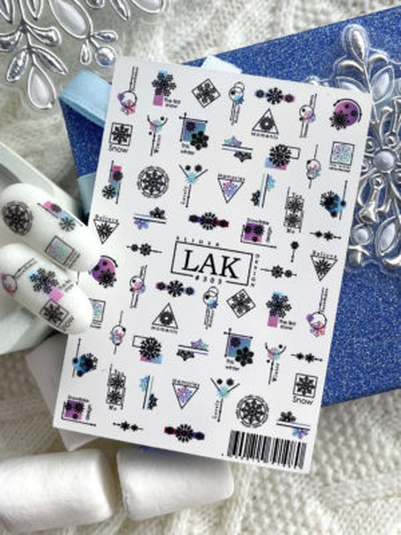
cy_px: 268
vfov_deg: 67.3
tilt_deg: -84.5
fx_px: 402
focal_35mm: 26
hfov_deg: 53.1
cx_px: 200
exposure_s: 1/121
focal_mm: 4.2
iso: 64
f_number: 1.6
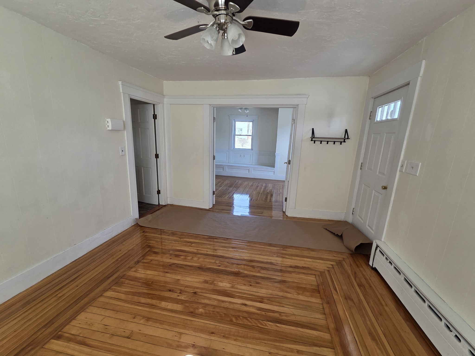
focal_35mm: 13
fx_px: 178
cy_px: 178
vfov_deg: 89.9
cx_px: 238
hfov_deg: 106.2
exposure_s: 1/120
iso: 160
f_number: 2.2
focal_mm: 2.2
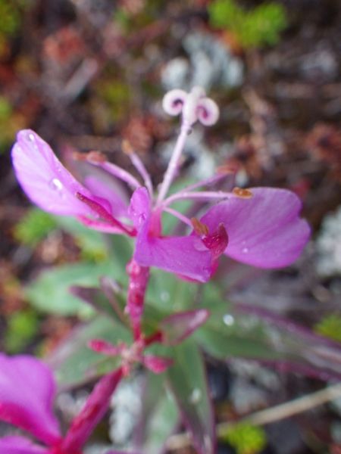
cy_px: 227
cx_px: 170
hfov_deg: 41.8
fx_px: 447
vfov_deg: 54.0
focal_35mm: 34
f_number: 3.8
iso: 400
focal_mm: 6.1
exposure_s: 1/50
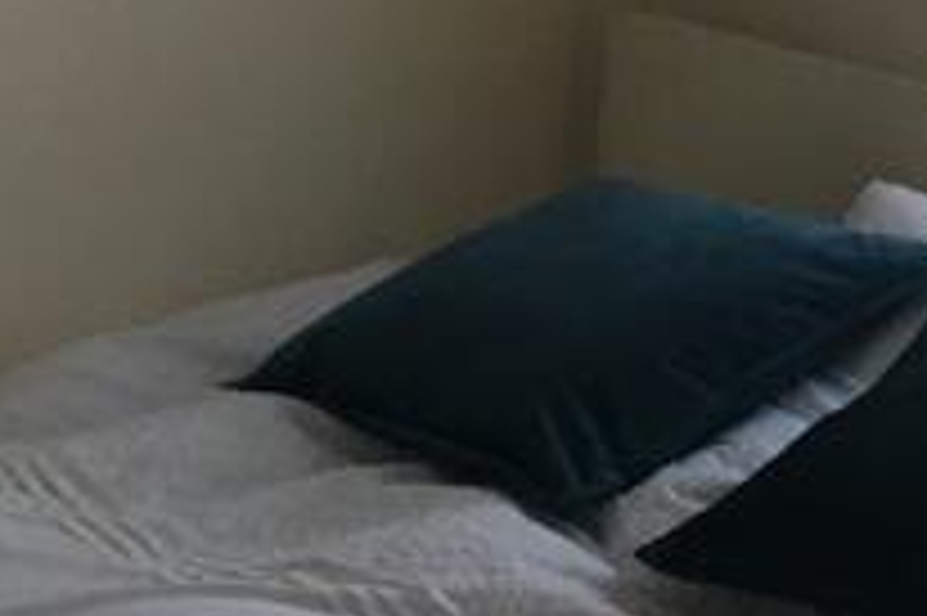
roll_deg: -4.1
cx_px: 994
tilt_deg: -8.6
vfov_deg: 9.0
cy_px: -94
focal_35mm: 150
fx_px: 3859
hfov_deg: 13.4
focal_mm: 4.15
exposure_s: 1/33
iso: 64
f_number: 2.2
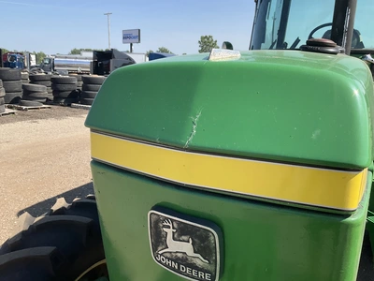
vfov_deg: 48.2
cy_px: 140
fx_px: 313
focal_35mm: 29
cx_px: 187
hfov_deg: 61.7
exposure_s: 1/1121
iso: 25
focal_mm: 3
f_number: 1.8
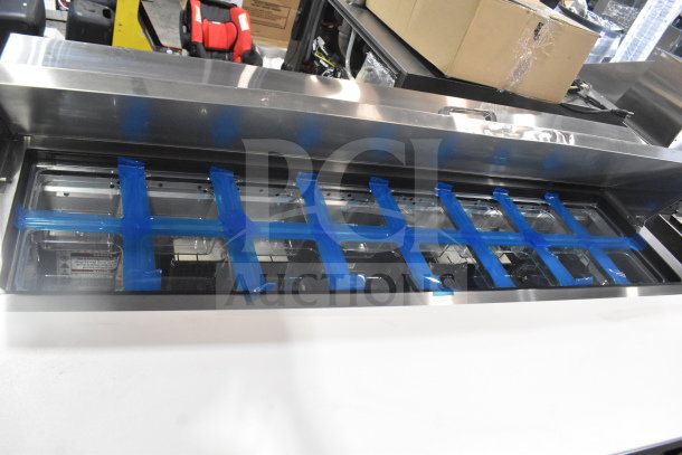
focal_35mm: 27
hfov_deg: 67.4
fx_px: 512
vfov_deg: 48.0
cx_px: 341
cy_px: 228
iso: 6400
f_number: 8
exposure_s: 1/250
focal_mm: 18
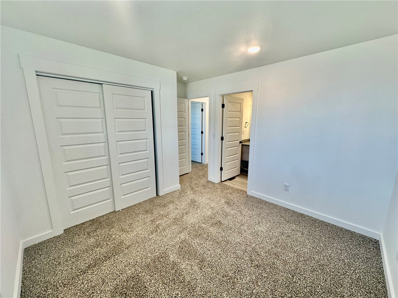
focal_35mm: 14
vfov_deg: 85.7
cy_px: 149
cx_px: 199
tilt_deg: -9.8
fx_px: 161
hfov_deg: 102.1
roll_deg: -0.1
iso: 100
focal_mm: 2.22
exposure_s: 1/120
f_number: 2.2
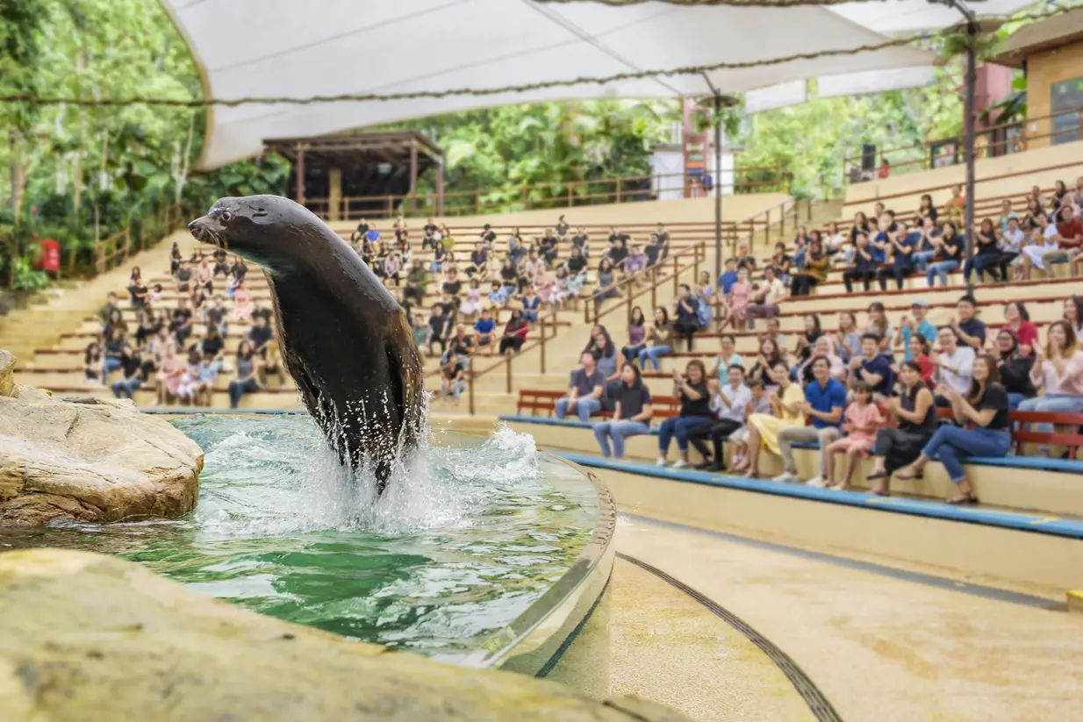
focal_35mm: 35
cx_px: 542
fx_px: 1053
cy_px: 361
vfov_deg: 37.9
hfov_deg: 54.4
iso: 400
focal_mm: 35
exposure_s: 1/250
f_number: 4
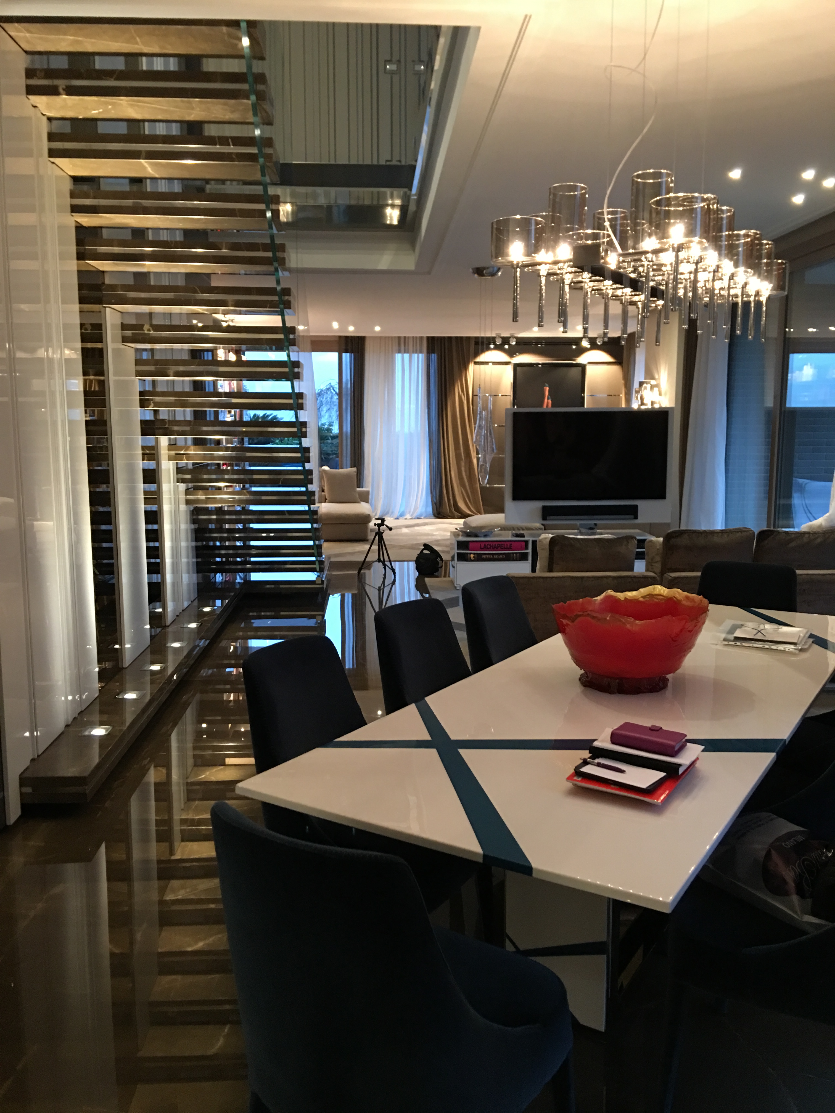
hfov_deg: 48.2
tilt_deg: -8.1
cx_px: 418
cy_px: 556
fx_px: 933
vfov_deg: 61.7
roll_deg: +0.5
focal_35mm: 29
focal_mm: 4.15
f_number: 2.2
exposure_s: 1/10
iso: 100
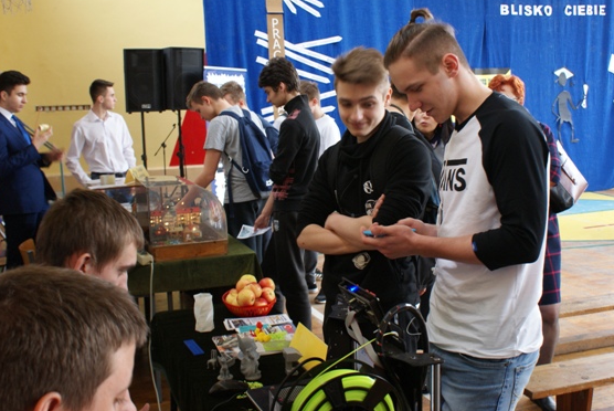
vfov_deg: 35.1
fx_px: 649
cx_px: 325
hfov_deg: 50.6
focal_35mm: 38
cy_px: 189
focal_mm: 22
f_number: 5.6
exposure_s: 1/25
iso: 400
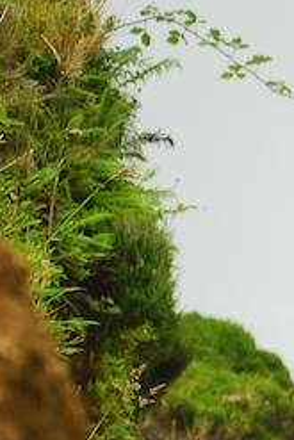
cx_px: 539
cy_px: 511
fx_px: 4184
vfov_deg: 6.0
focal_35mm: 342
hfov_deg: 4.0
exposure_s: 1/250
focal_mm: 55
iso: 400
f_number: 5
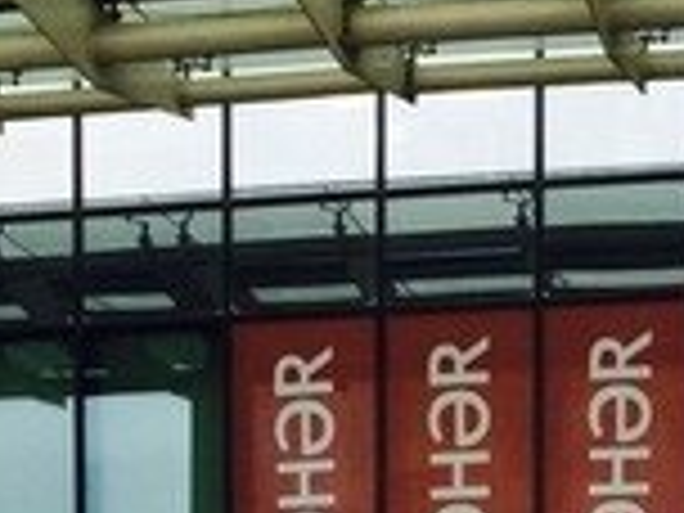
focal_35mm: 126
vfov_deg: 10.9
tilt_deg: -1.9
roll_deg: -0.2
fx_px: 2490
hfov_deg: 15.6
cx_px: 464
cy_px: 956
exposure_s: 1/363
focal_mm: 4.15
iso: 32
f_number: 2.2
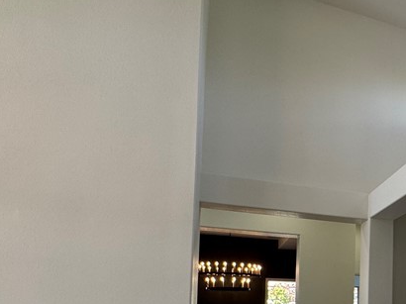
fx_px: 410
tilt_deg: +1.4
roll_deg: -1.6
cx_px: 408
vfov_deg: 37.2
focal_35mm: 35
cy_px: 291
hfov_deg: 44.6
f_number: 2.2
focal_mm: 2.22
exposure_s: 1/120
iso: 100
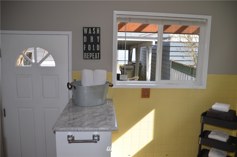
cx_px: 118
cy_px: 78
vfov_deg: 41.5
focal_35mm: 32
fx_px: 207
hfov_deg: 59.6
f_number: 3.8
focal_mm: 21
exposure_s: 1/200
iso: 140
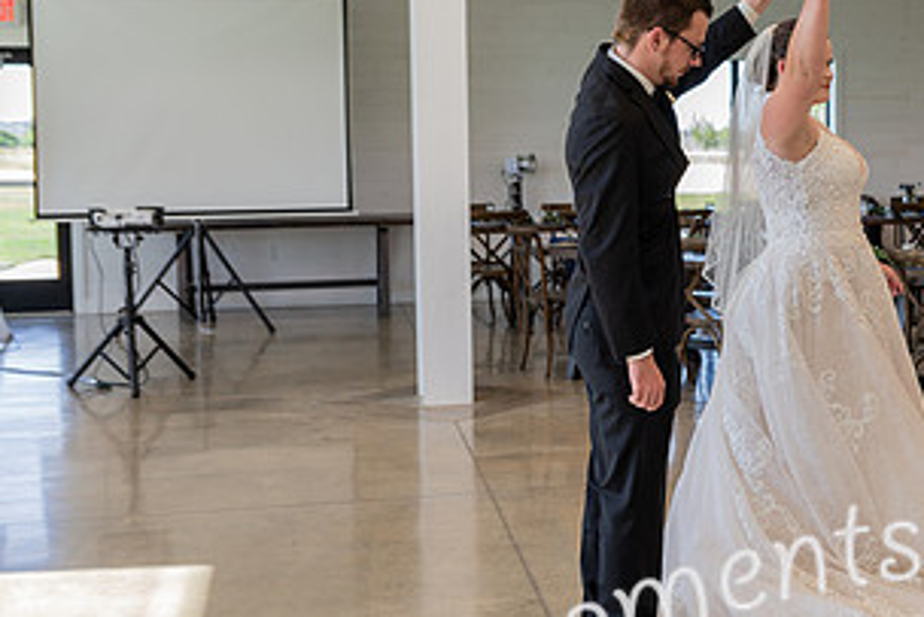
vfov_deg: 22.2
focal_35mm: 61
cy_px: 236
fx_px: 1566
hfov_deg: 31.5
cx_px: 808
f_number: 3.2
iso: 320
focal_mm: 32
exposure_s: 1/160
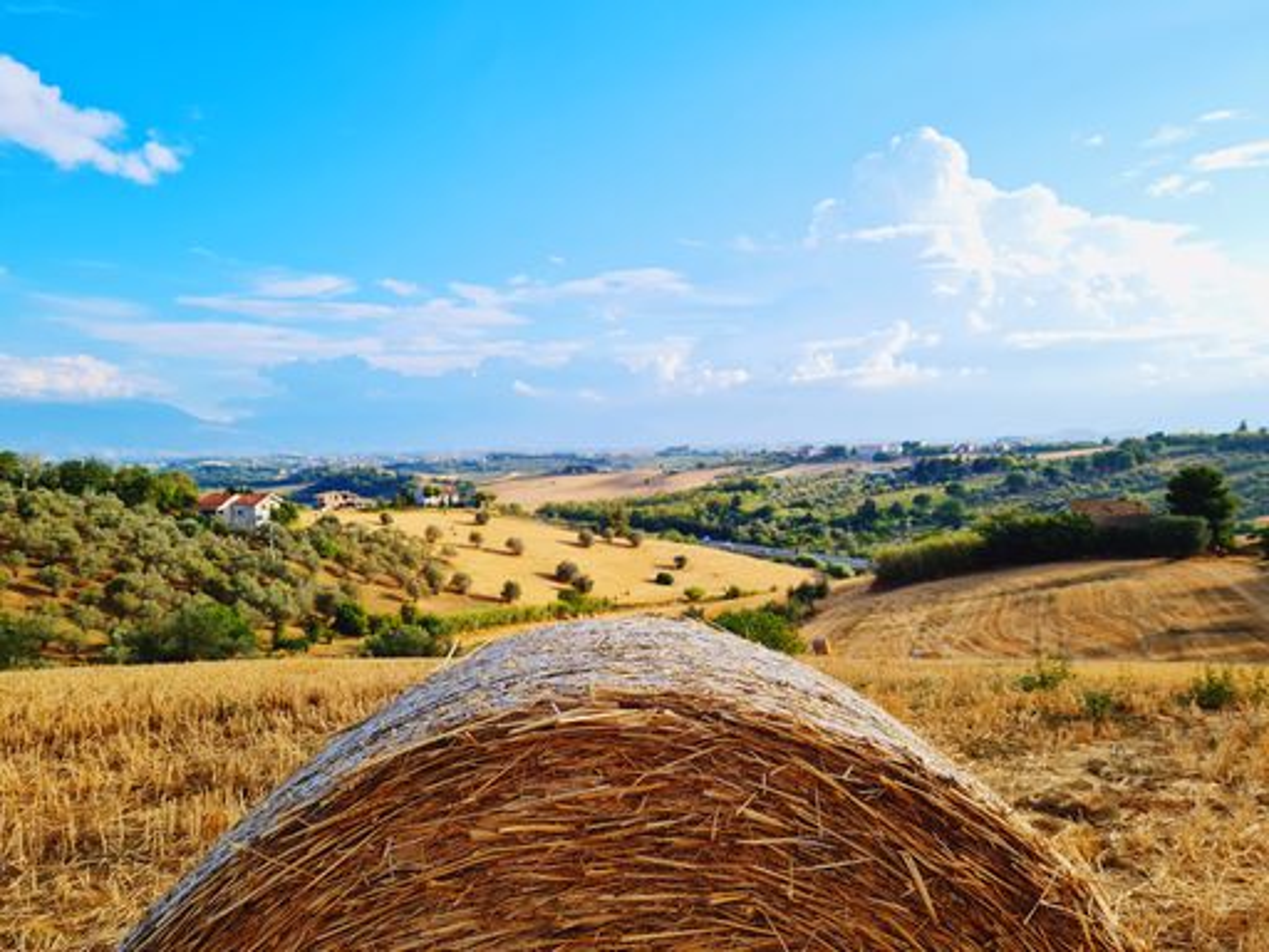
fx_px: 953
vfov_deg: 53.1
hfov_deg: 67.3
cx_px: 634
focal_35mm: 26
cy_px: 476
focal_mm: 5.4
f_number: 1.8
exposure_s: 1/2500
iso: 50
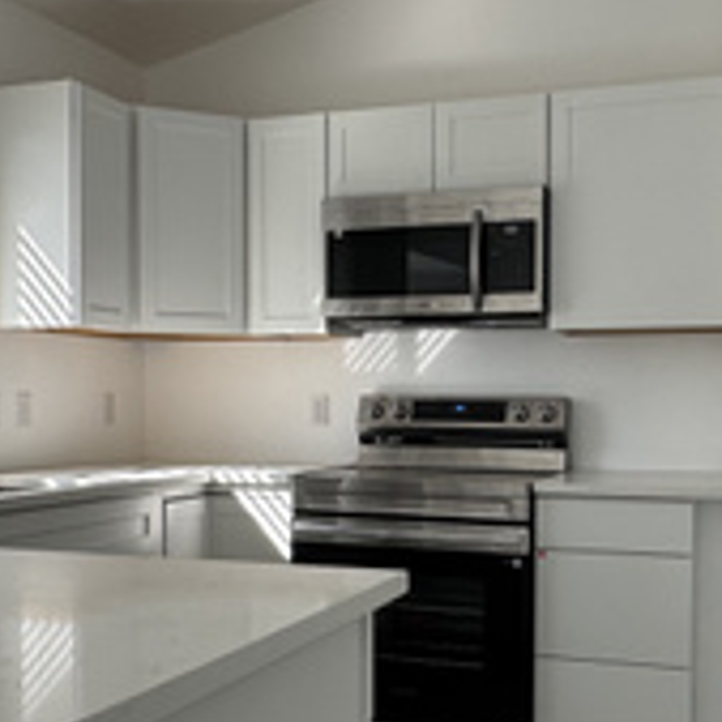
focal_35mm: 47
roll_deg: -0.6
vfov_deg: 35.9
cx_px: 389
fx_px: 1109
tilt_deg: -1.6
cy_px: 436
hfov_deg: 36.0
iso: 40
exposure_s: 1/154
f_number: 2.2
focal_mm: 2.22
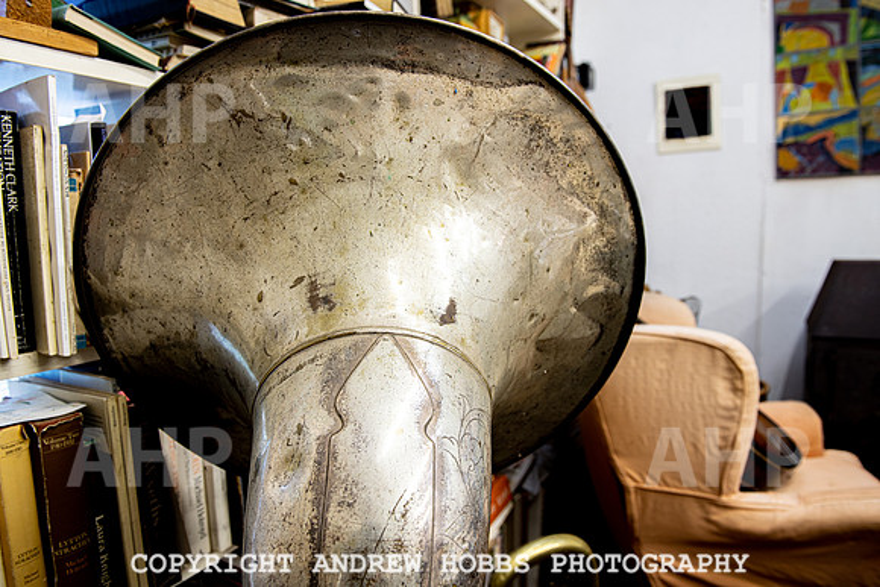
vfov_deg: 50.9
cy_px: 294
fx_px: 617
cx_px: 440
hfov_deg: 71.0
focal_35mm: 25
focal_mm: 24
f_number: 5.6
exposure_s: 1/4
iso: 64
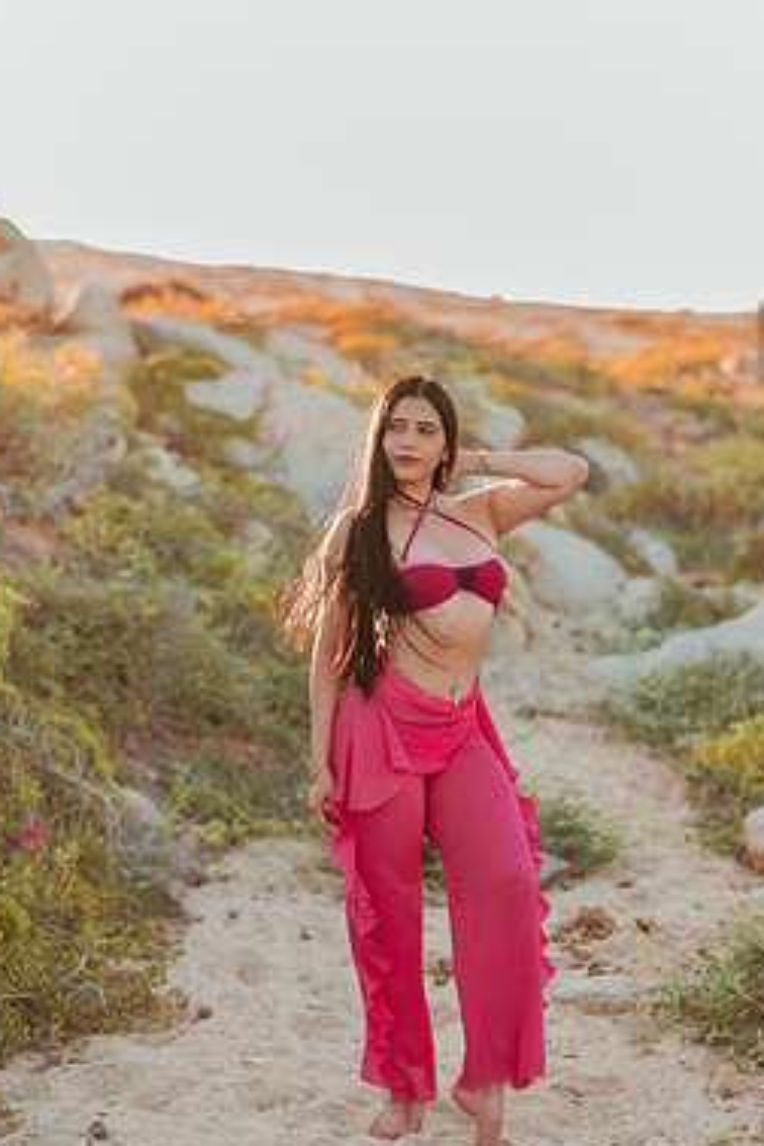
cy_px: 679
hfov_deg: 19.7
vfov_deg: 29.2
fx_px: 2196
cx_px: 412
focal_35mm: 69
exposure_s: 1/400
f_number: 2.2
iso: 50
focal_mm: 58
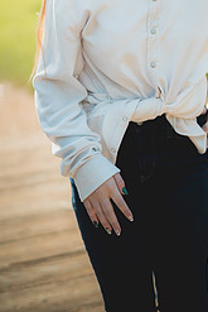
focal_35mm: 91
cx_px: 132
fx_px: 788
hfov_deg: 15.0
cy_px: 44
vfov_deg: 22.0
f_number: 1.4
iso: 250
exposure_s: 1/4000
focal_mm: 50
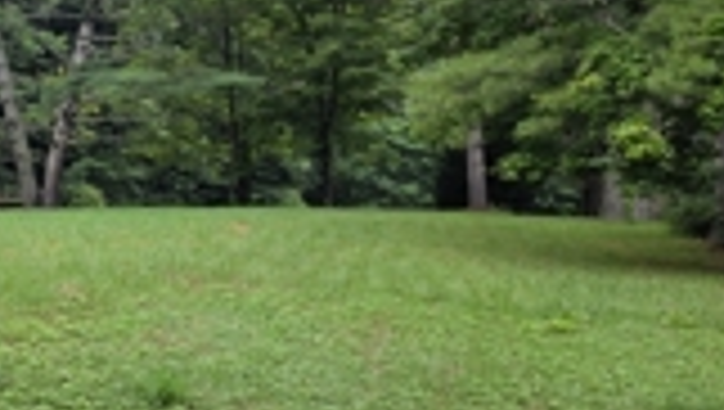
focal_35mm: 57
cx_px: 2
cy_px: 173
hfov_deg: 33.5
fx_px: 1096
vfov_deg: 21.1
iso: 25
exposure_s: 1/359
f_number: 1.7
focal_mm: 6.3
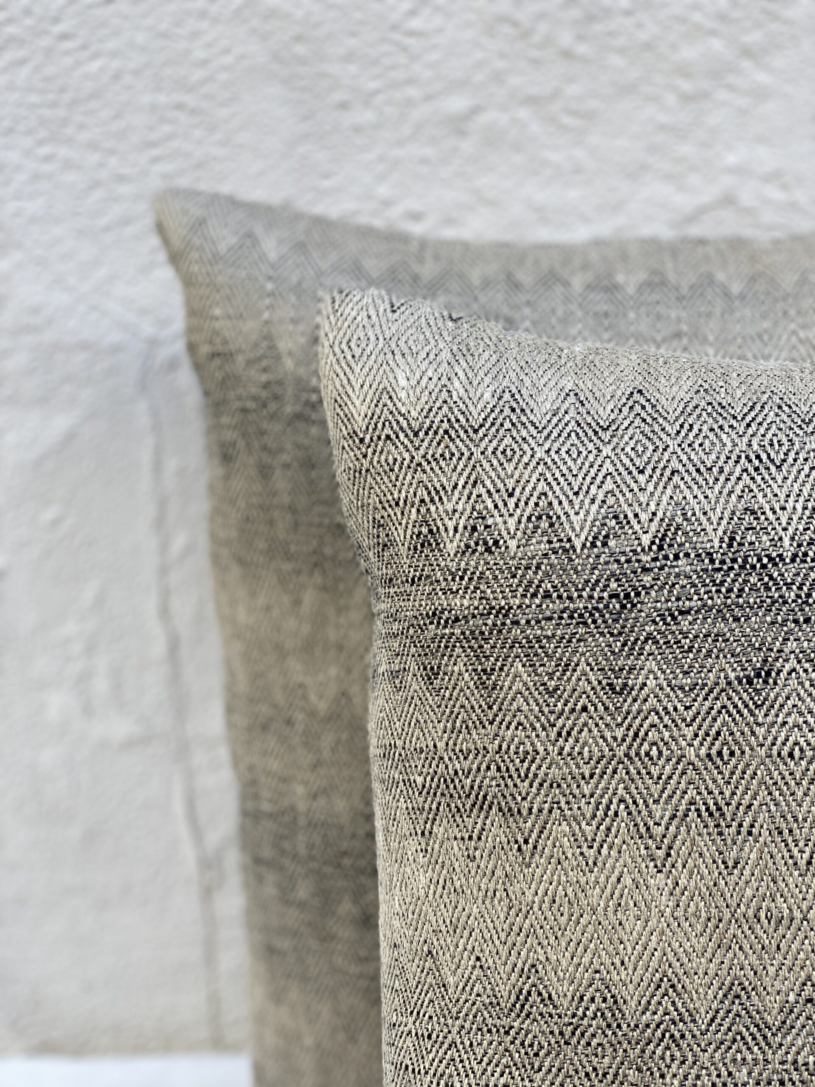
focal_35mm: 52
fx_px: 1632
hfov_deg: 28.0
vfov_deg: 36.8
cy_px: 544
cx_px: 408
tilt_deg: -18.3
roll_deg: +0.6
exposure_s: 1/130
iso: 20
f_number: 2
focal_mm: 6
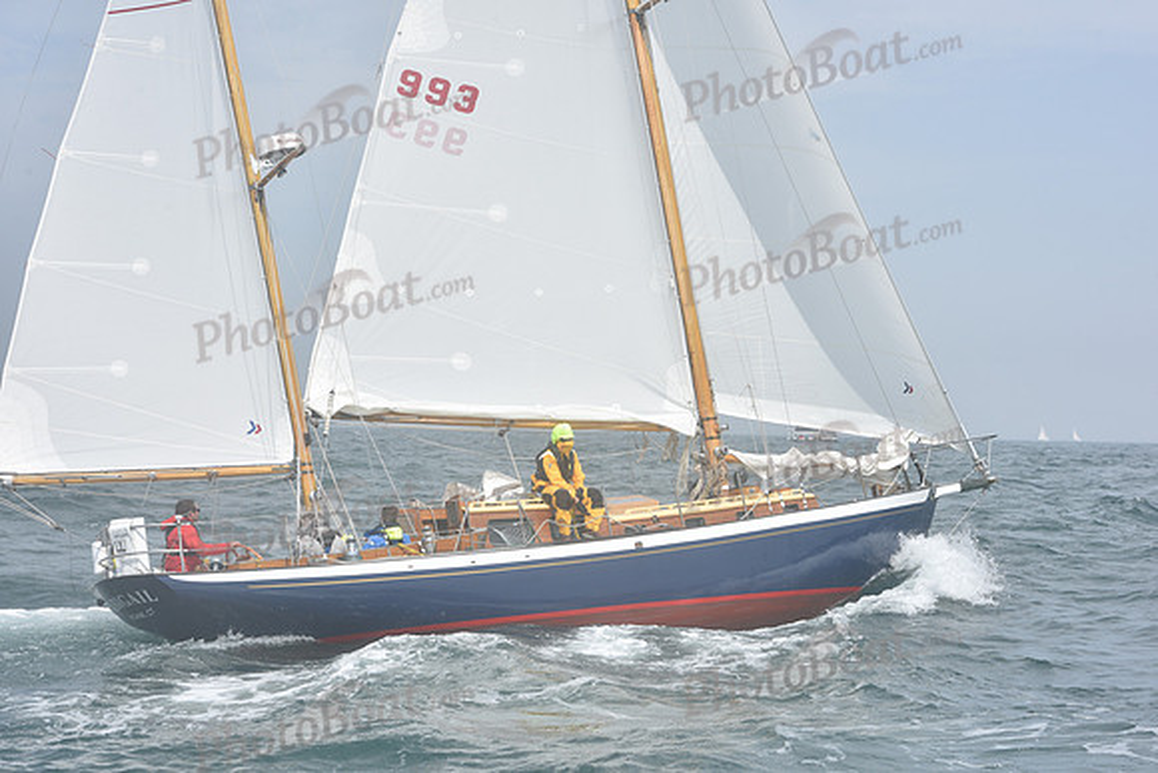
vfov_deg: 19.5
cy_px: 386
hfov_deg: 28.8
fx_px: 2252
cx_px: 579
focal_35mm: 70
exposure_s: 1/800
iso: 320
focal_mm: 70
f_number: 11
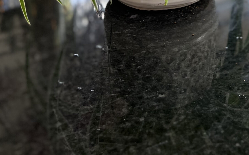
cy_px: -133
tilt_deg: -6.3
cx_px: 167
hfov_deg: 31.3
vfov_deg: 16.4
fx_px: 441
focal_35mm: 65
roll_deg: +2.9
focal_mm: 5.7
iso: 80
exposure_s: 1/121
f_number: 1.5
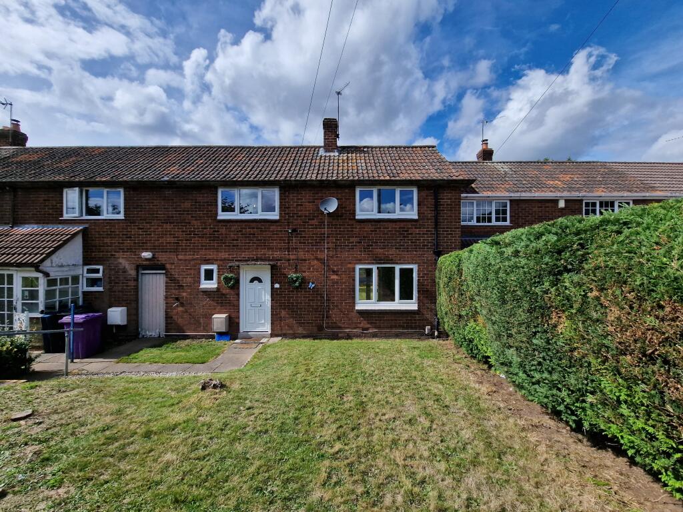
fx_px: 256
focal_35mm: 13
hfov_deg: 106.2
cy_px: 256
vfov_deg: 89.9
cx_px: 342
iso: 50
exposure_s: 1/3848
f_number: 2.2
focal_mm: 2.2
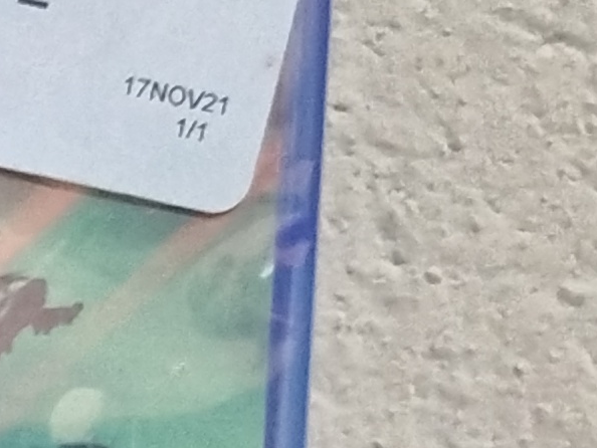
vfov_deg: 8.4
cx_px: -1078
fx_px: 3019
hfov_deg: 9.4
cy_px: 582
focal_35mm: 175
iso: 1400
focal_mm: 4.7
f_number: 1.8
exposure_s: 1/25
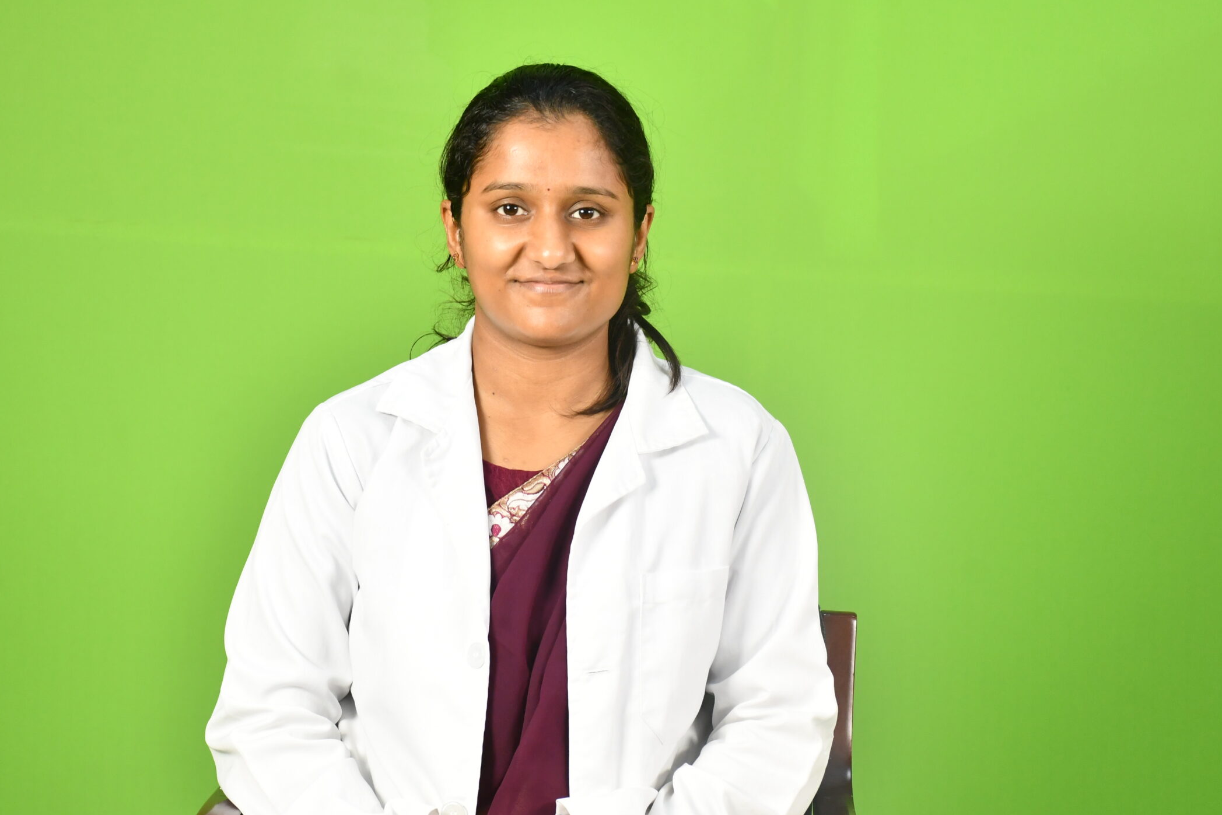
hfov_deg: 23.1
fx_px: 2987
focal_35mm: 88
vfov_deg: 15.5
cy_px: 432
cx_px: 593
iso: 1250
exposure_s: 1/125
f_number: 6.3
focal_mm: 48
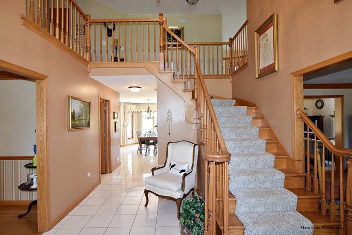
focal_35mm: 16
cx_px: 176
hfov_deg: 95.0
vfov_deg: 72.1
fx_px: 161
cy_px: 118
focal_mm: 11
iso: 800
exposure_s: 1/125
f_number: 5.6
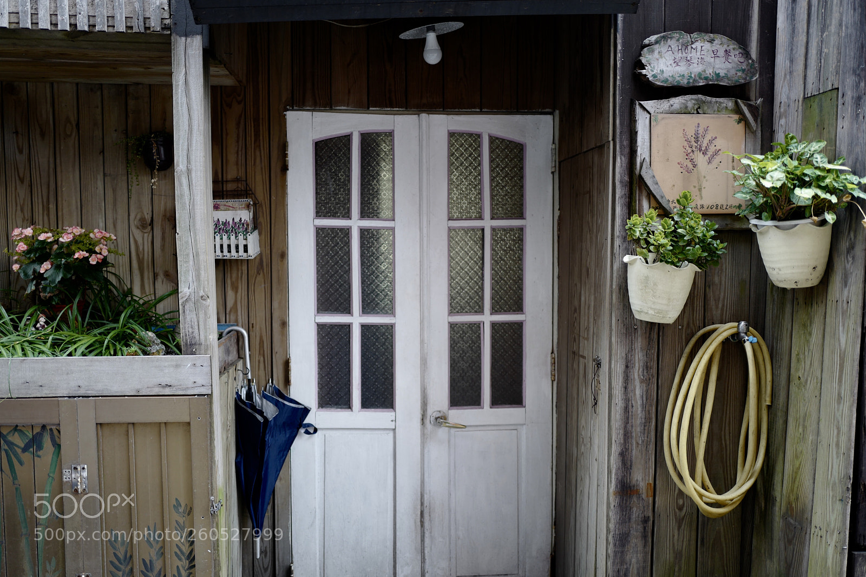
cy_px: 288
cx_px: 433
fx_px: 673
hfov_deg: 65.5
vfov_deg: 46.4
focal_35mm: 28
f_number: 1.7
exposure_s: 1/80
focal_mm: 28
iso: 250
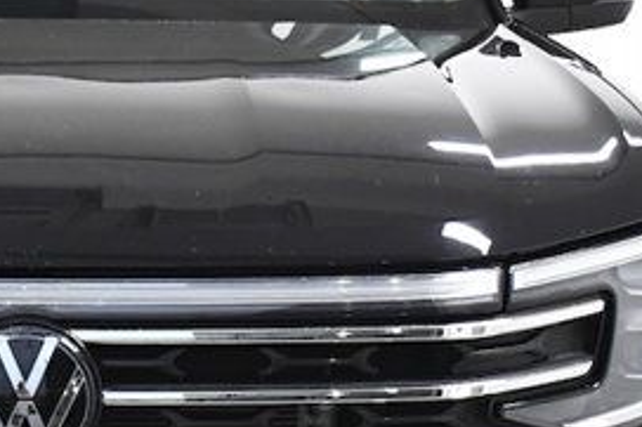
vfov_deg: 10.7
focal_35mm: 128
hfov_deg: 15.8
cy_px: 315
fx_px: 2281
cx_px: 26
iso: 2500
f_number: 4.5
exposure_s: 1/320
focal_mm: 23
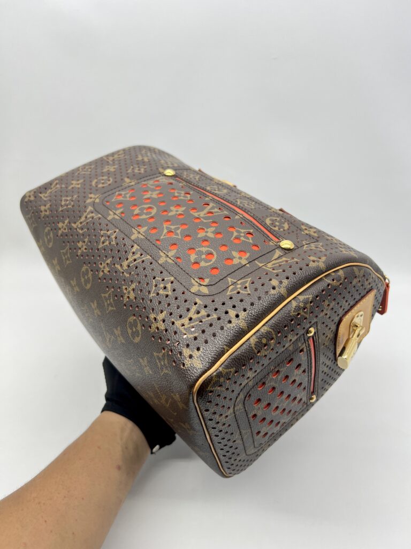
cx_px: 206
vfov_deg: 67.3
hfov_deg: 53.1
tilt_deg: -31.5
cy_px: 274
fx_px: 412
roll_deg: +1.7
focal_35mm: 26
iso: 50
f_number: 1.5
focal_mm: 5.7
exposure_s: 1/100
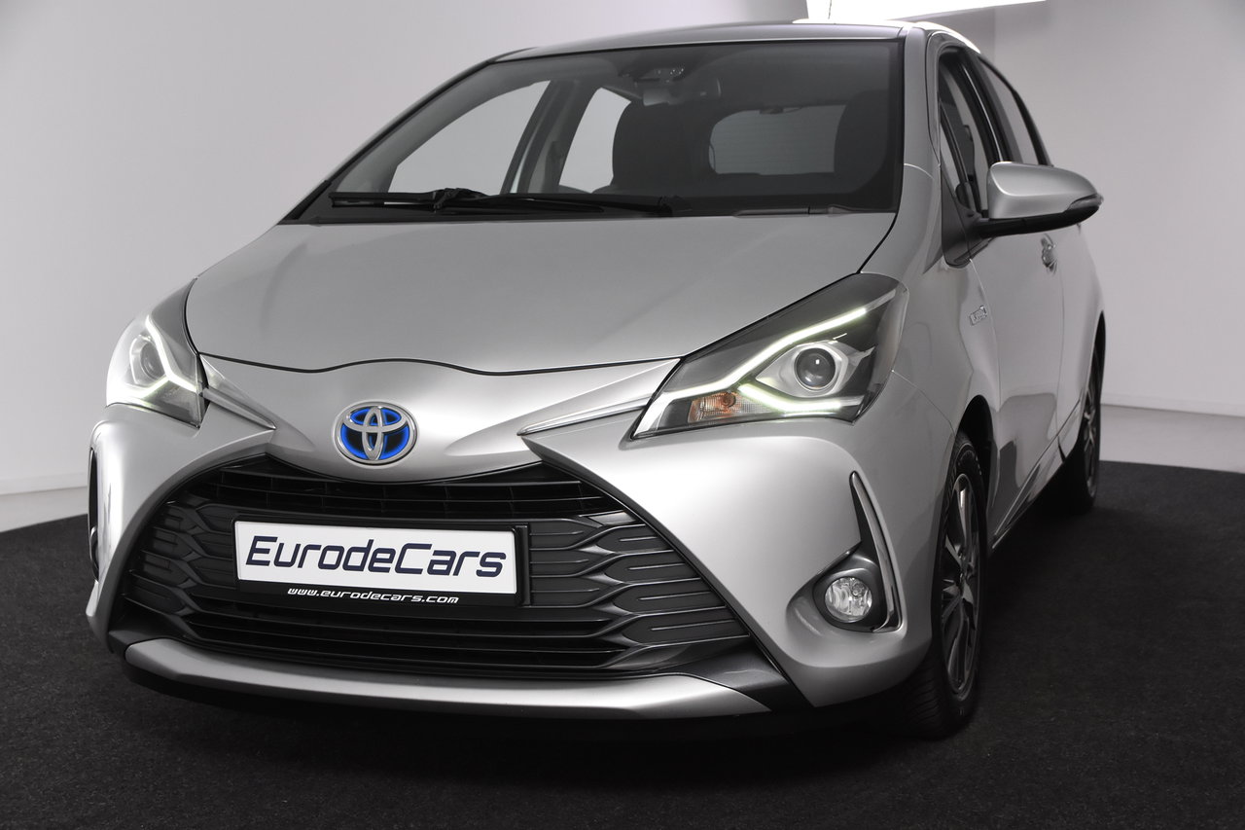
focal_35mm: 51
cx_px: 622
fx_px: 1763
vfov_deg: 26.5
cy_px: 415
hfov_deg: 38.9
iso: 1600
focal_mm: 34
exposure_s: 1/160
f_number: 6.3
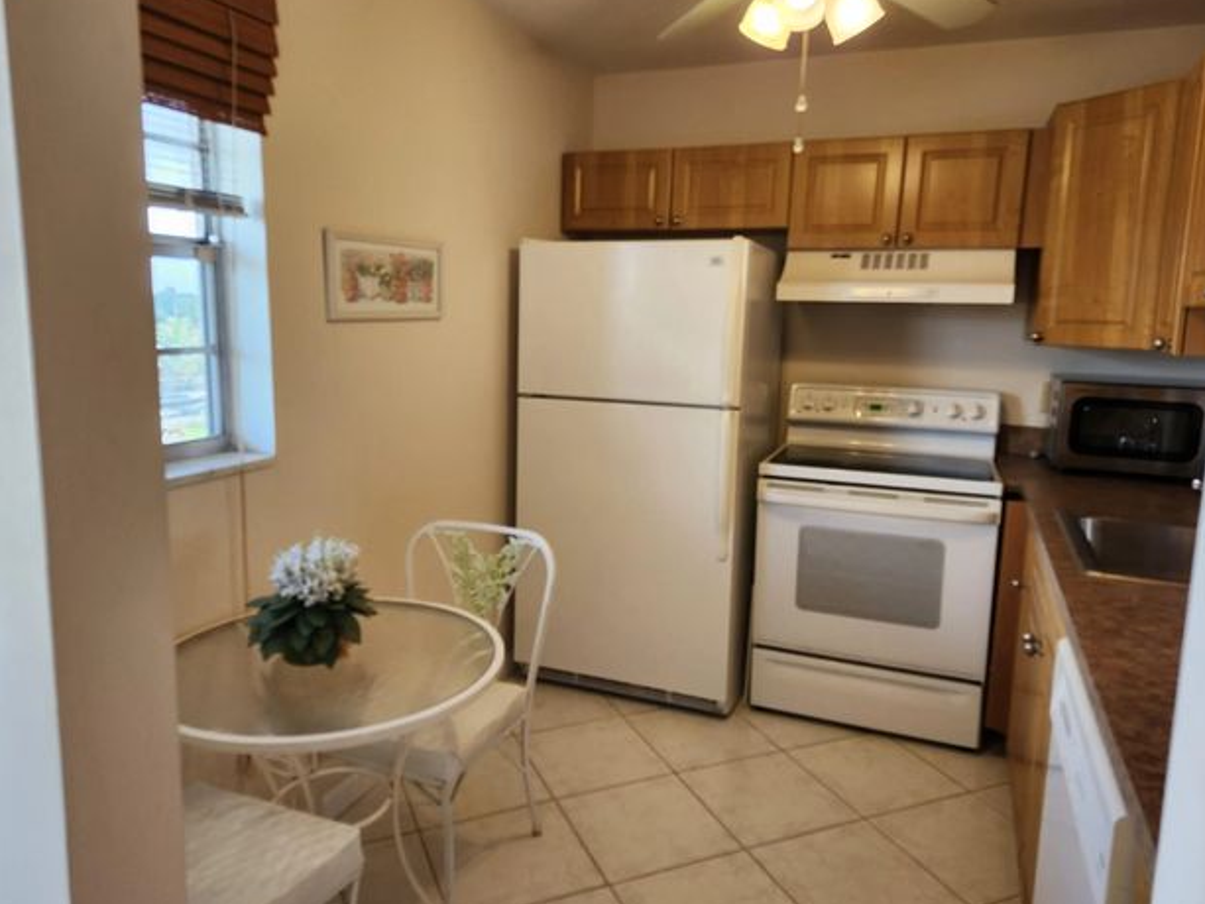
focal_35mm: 24
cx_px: 594
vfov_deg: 56.8
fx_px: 836
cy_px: 444
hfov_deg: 71.6
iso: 125
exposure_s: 1/120
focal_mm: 5.54
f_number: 1.8
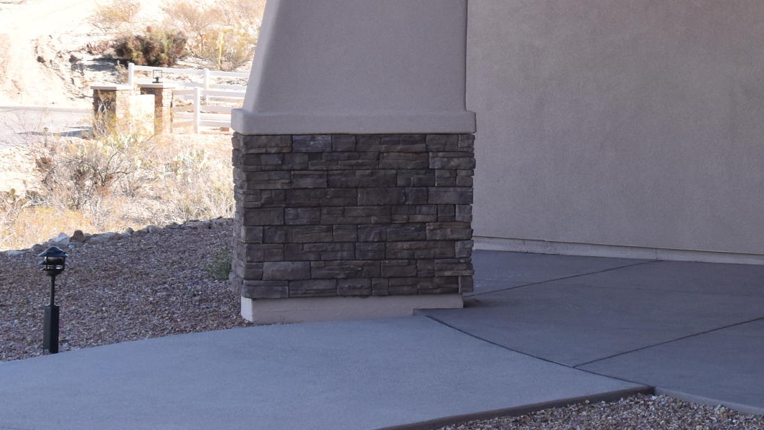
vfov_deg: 9.8
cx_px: 810
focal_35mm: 124
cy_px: 154
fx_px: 2513
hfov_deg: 16.8
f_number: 9
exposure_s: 1/320
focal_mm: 28
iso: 400
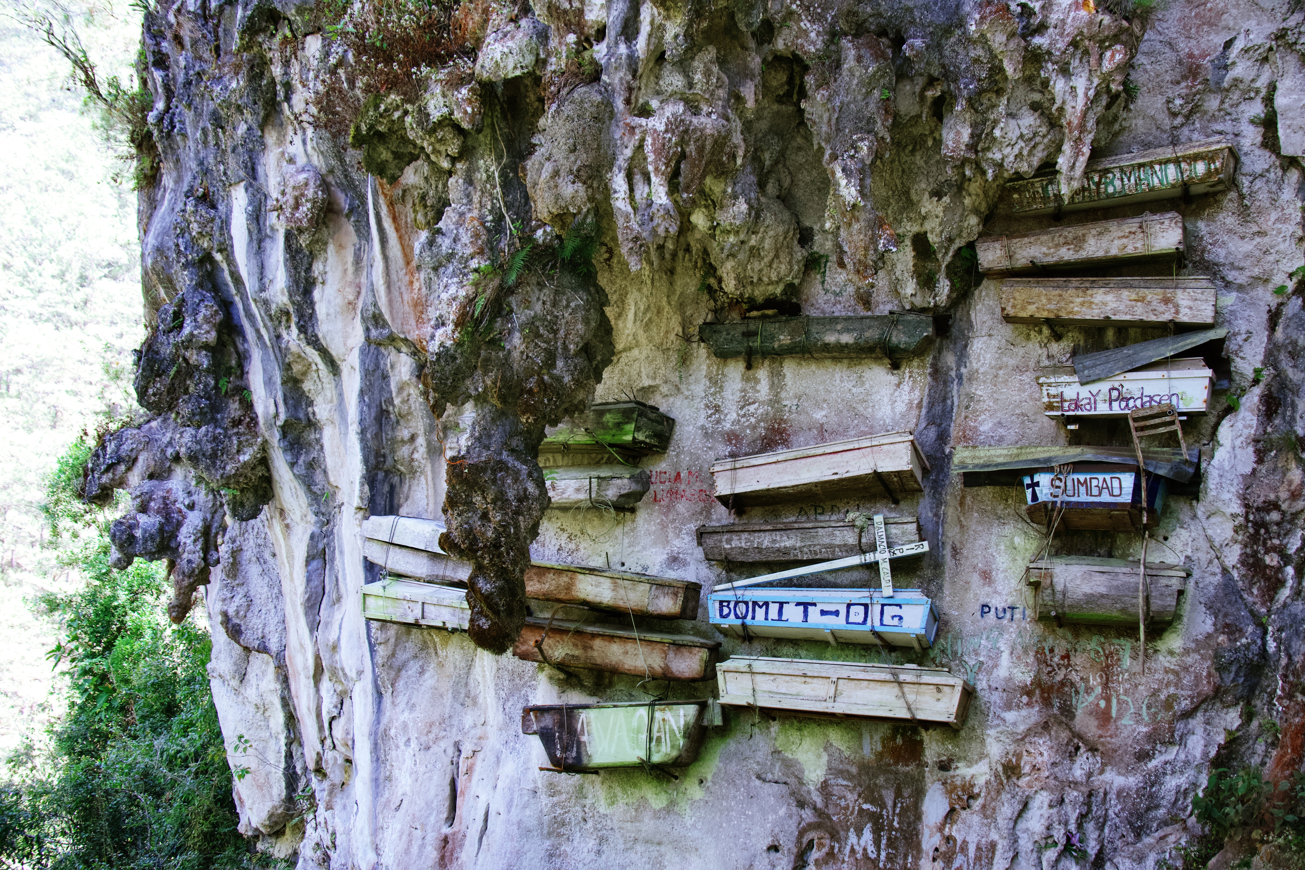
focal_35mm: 50
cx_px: 652
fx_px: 1794
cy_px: 435
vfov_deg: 27.3
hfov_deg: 40.0
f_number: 4.5
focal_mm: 33
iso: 640
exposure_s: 1/160
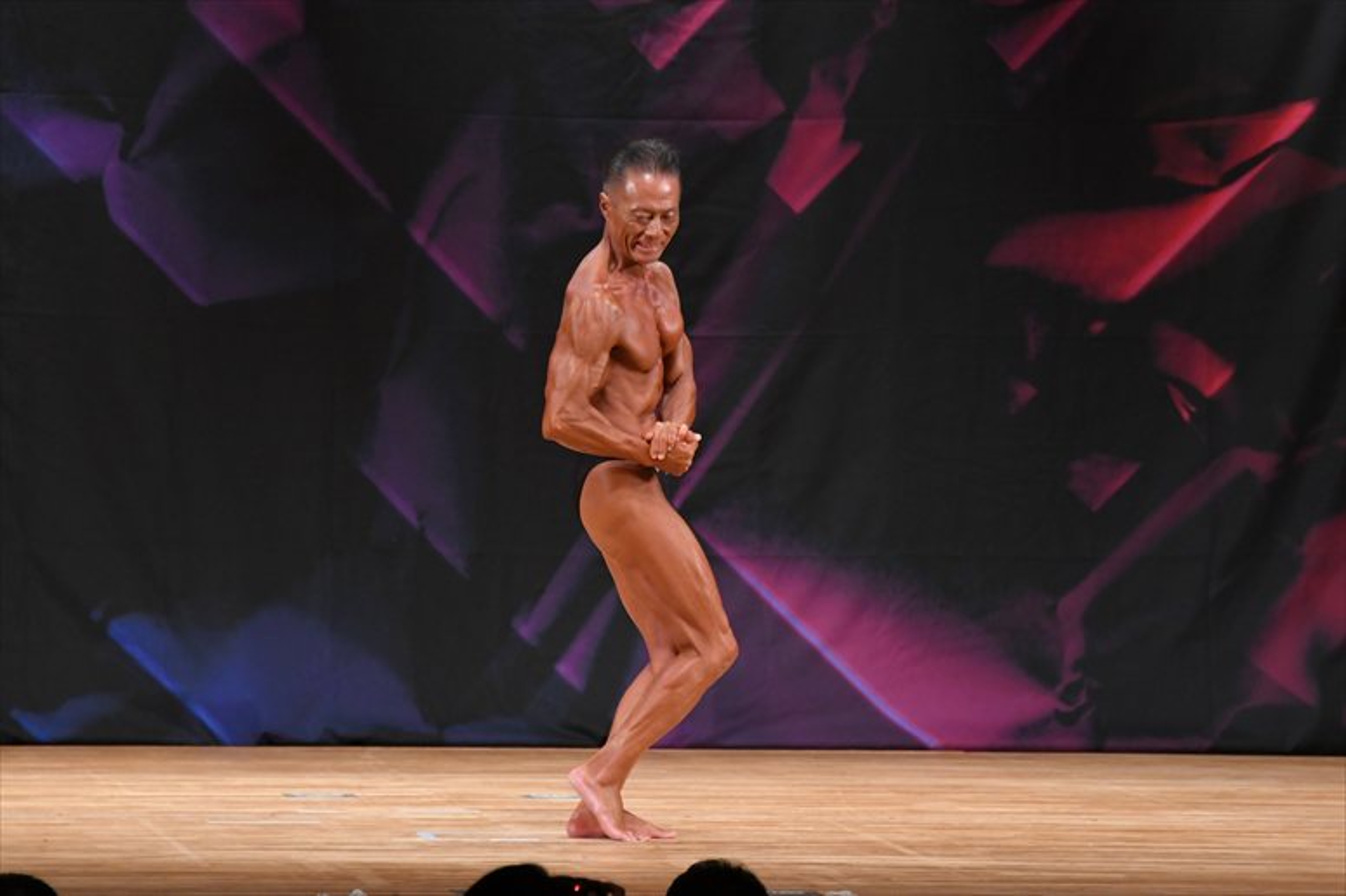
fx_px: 9530
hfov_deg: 8.1
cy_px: 448
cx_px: 673
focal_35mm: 255
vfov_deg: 5.4
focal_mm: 170
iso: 3200
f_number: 5.6
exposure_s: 1/400
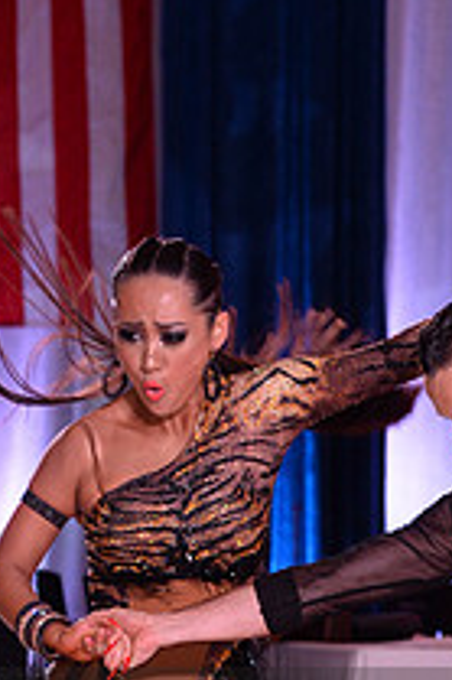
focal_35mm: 264
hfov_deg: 5.2
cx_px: 369
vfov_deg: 7.7
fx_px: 4980
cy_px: 778
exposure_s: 1/250
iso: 2000
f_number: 5
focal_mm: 95
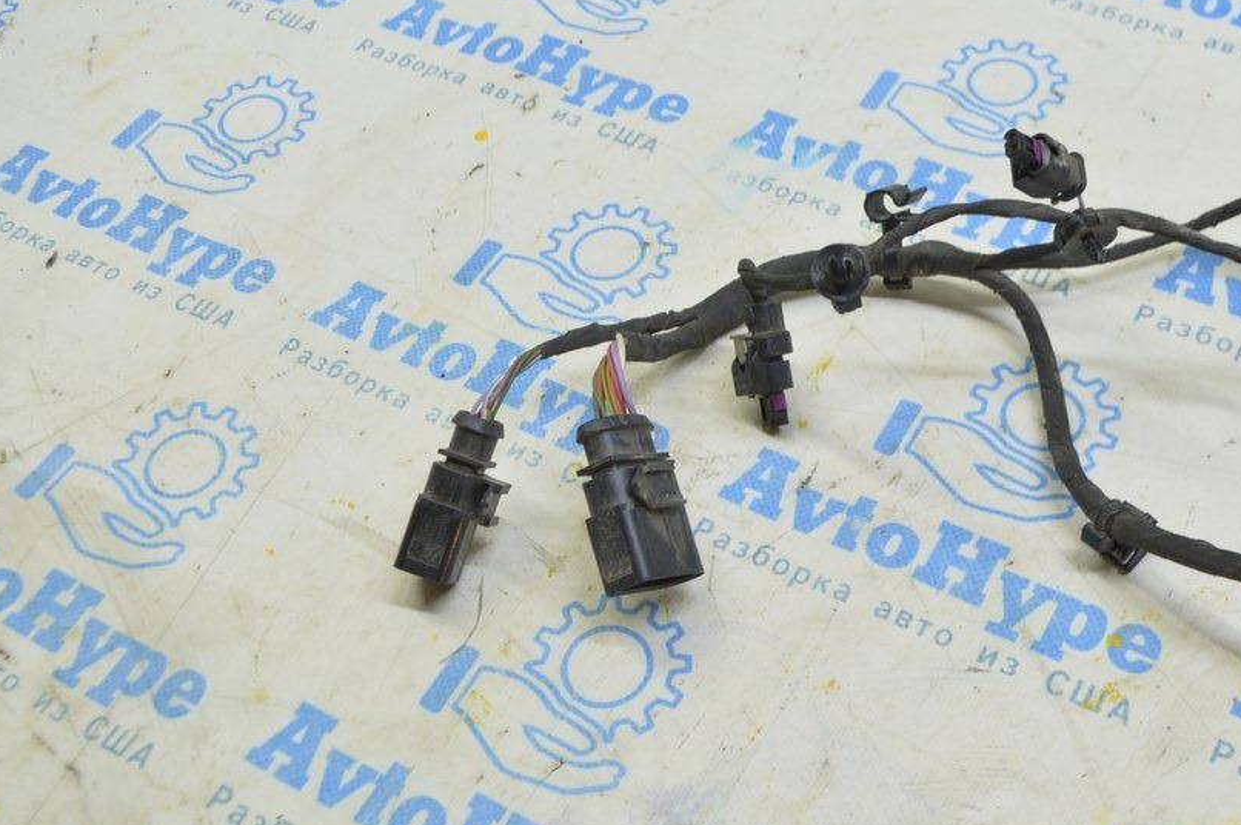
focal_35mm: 48
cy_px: 386
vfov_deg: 28.2
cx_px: 756
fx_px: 1641
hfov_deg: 41.2
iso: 400
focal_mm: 25
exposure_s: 1/20
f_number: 5.6
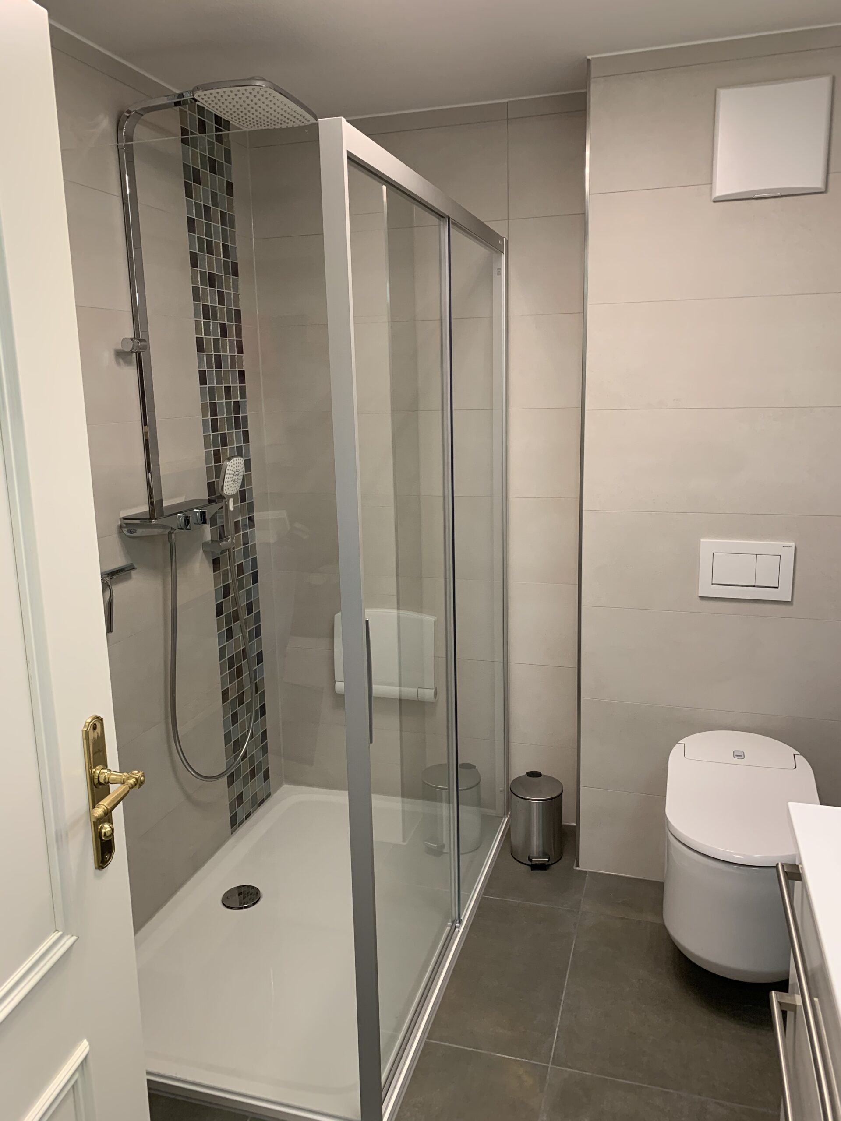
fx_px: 842
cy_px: 560
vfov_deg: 67.3
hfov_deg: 53.1
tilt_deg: -11.0
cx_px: 420
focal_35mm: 26
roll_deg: +1.6
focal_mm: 4.25
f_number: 1.8
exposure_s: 1/50
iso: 80
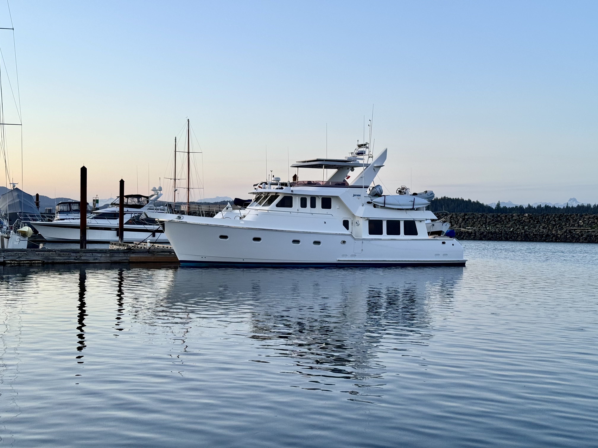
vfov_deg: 30.3
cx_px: 299
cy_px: 224
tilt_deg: -0.9
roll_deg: -0.4
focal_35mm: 48
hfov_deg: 39.7
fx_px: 829
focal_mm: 6.76
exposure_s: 1/172
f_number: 1.78
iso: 50
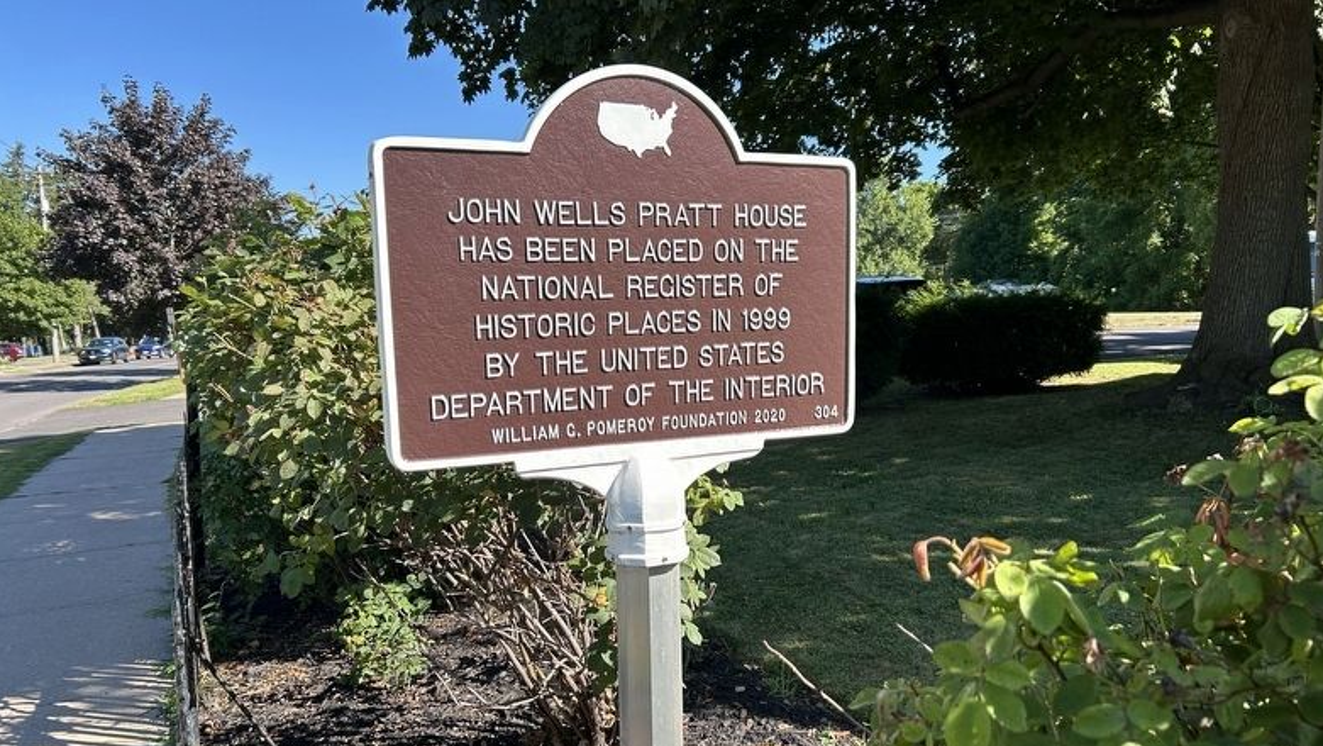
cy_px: 398
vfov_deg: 40.2
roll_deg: +2.1
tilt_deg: -6.3
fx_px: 1018
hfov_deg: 66.0
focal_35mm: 29
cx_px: 661
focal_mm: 5.7
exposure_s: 1/1196
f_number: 1.5
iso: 50
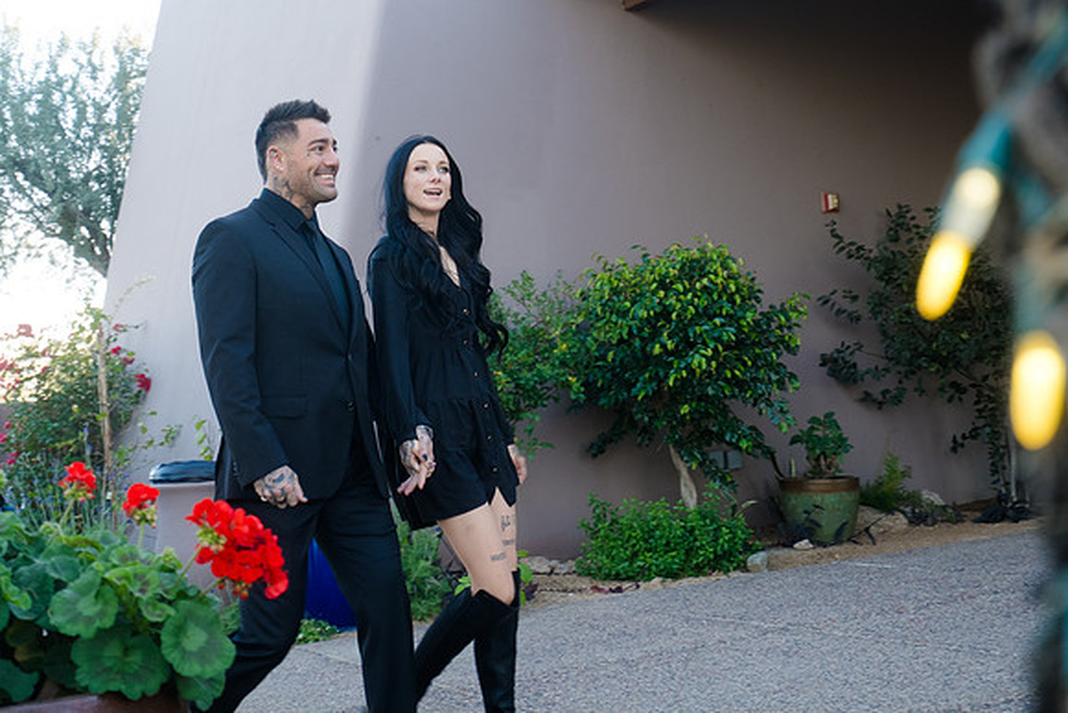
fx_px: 1558
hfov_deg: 37.6
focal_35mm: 53
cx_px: 400
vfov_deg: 25.6
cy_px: 226
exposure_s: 1/125
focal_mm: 35
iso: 200
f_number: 4
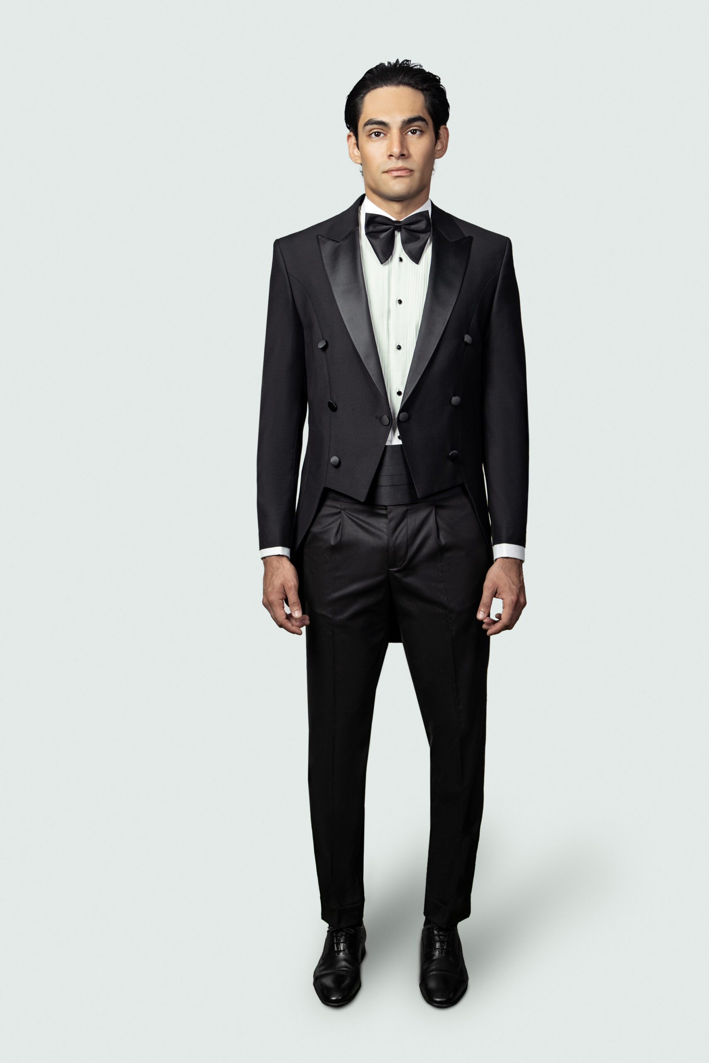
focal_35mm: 46
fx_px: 1359
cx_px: 354
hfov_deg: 29.2
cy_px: 532
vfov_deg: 42.7
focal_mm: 31
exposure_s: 1/100
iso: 100
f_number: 2.8
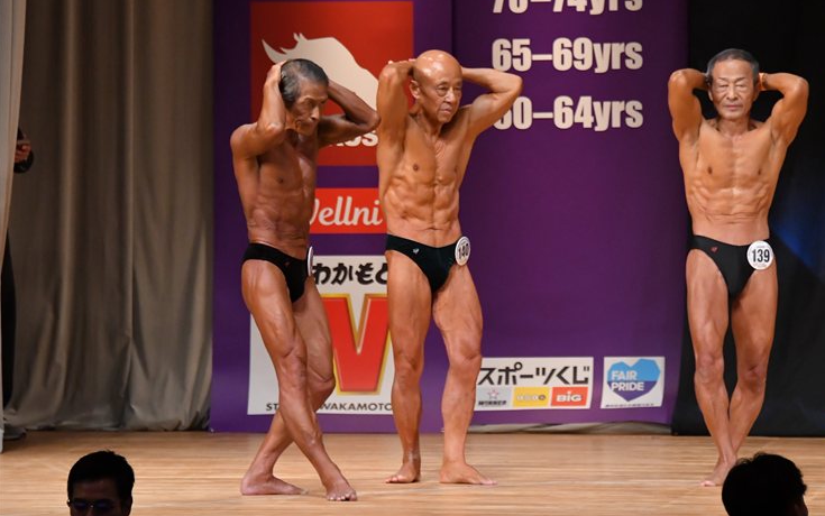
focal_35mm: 306
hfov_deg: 6.9
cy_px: 268
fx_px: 6883
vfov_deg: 4.3
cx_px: 430
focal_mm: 190
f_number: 5.6
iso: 4500
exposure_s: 1/400
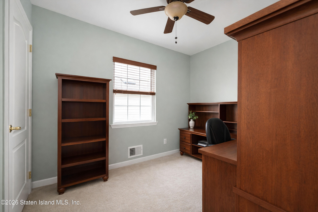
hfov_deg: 96.7
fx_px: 141
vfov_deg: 73.8
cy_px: 106
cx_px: 159
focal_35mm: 16
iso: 64
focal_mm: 16
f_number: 4.5
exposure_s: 1/40
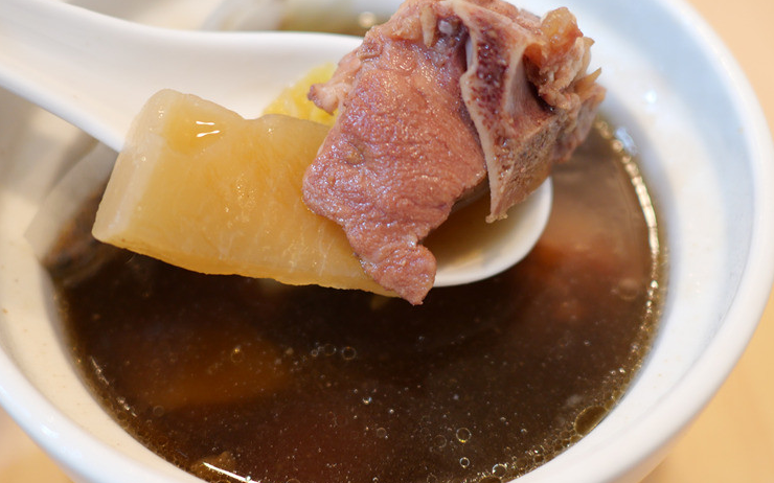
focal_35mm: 43
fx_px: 907
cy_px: 220
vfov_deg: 29.8
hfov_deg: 46.2
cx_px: 387
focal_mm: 15
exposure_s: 1/60
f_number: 1.7
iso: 250
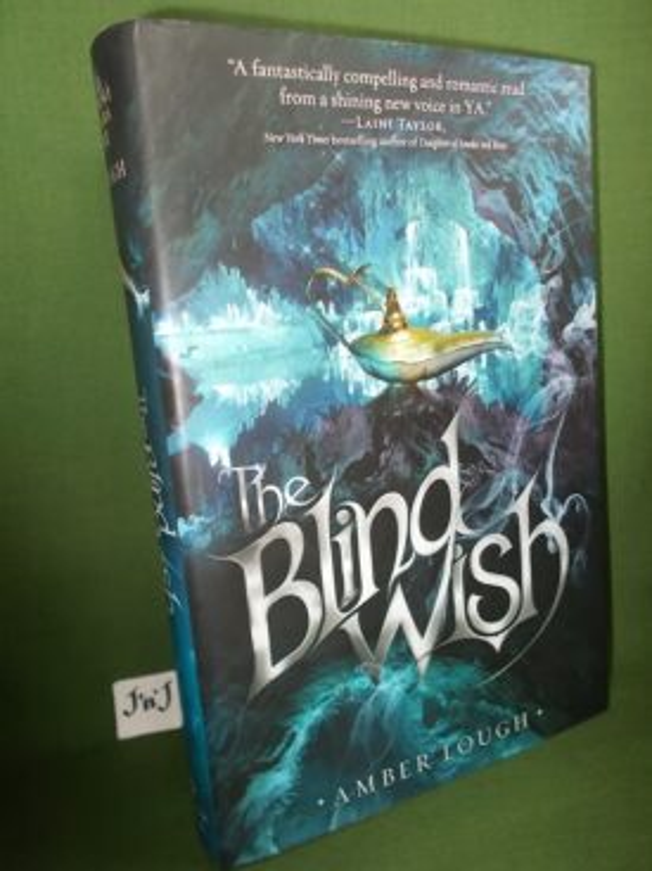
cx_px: 326
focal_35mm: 26
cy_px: 436
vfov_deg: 67.3
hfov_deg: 53.0
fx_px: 653
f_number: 3.2
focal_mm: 4.6
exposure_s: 1/25
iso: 200
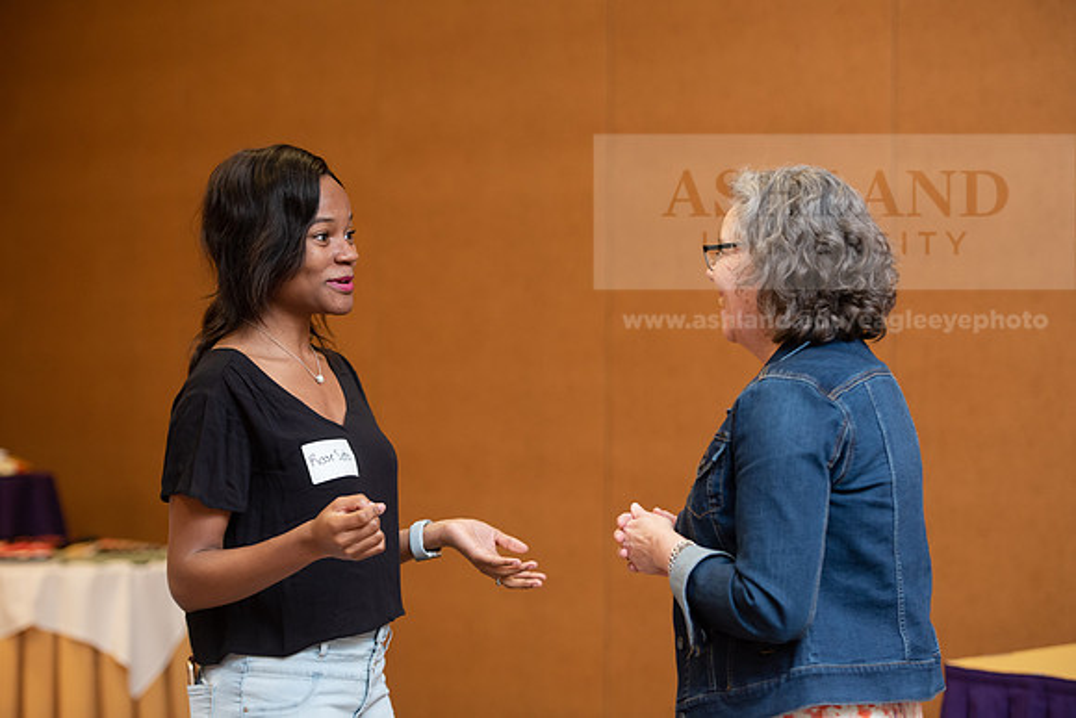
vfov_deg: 14.4
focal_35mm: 95
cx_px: 538
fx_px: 2840
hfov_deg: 21.5
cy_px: 359
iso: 1250
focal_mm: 95
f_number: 3.2
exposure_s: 1/200
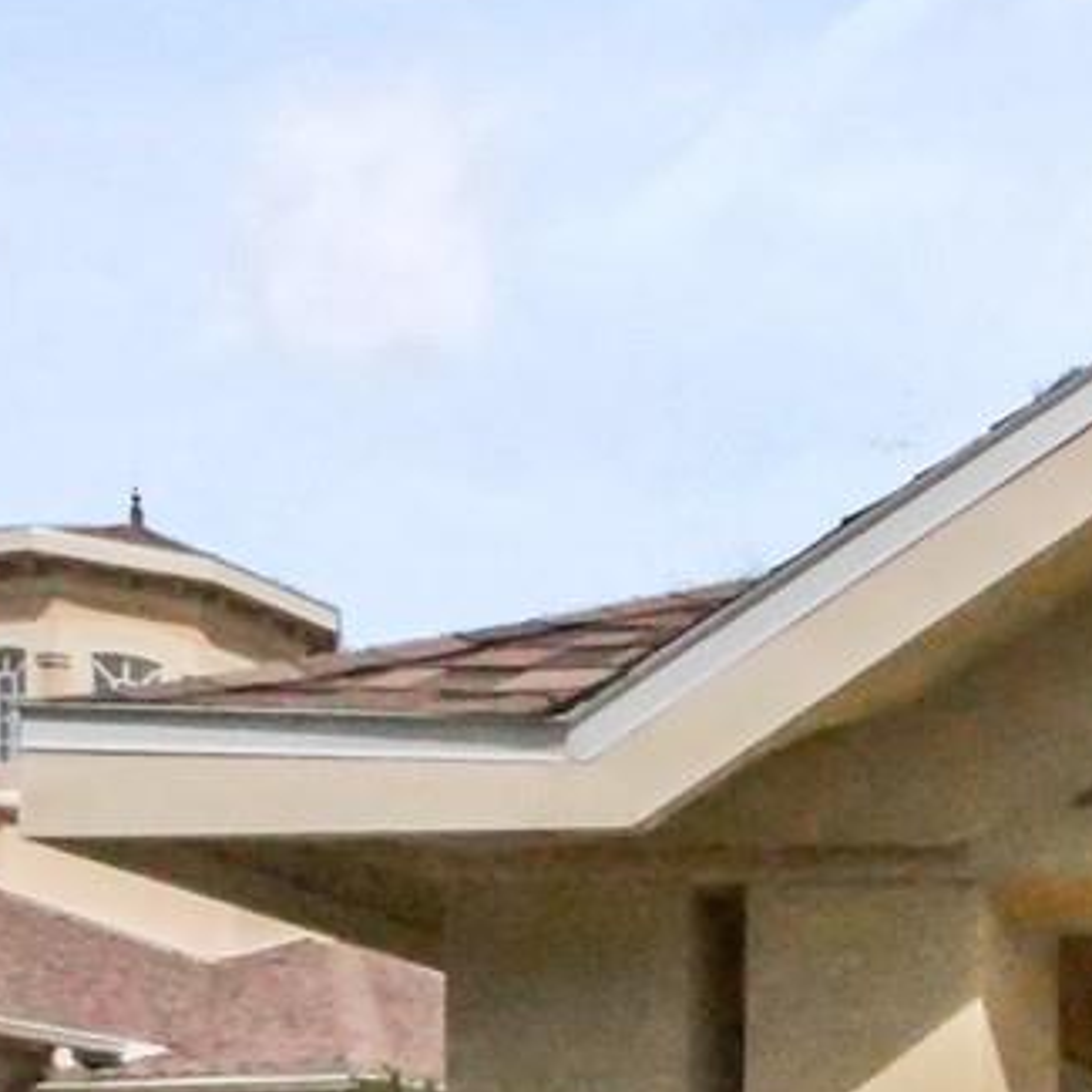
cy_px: 1374
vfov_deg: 24.9
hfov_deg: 20.4
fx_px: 2177
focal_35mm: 61
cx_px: 1945
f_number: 20
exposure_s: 1/4000
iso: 6400
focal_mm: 7
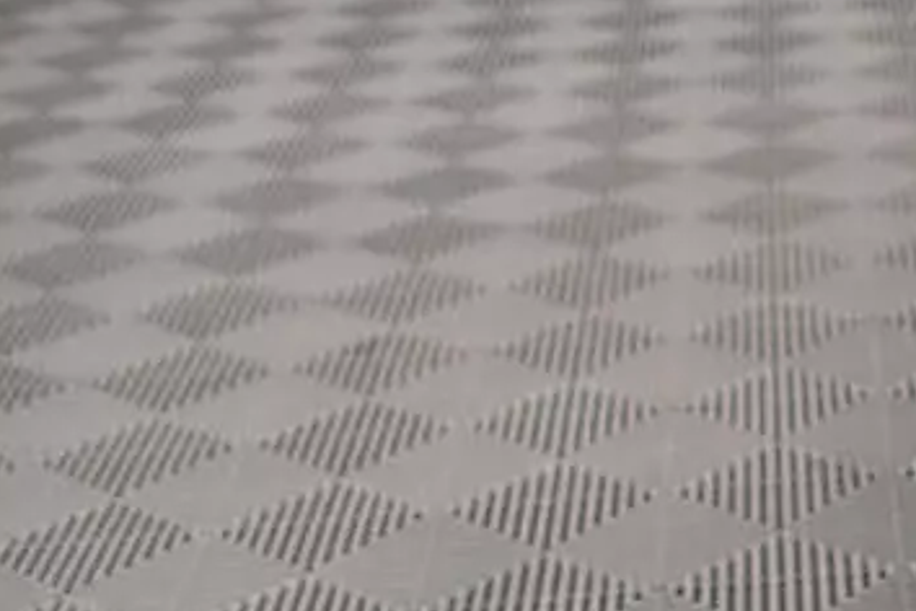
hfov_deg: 18.9
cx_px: 1227
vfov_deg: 13.6
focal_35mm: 99
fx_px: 2519
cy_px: 667
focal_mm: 35
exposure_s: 1/100
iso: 1000
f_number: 2.8
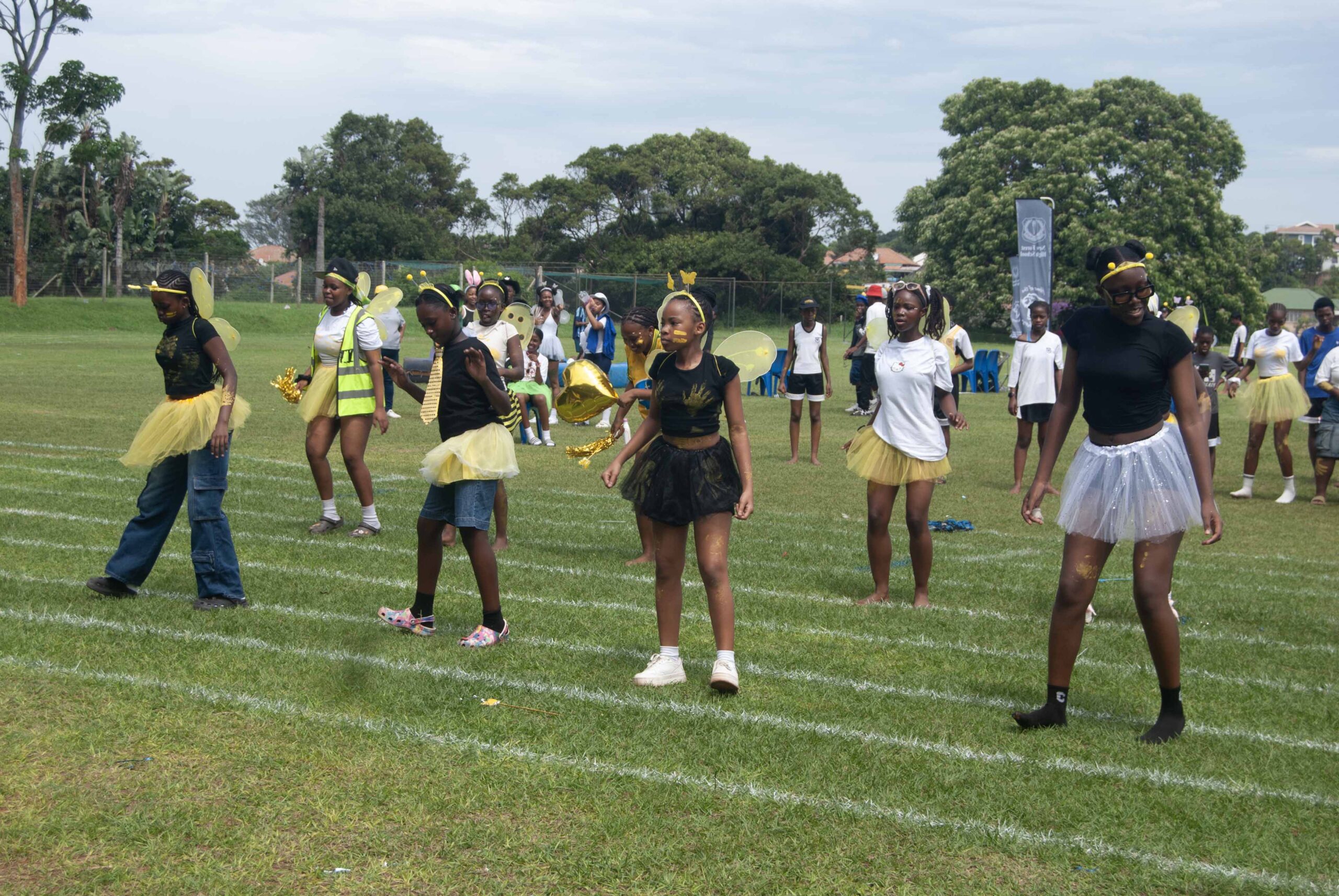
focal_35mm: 57
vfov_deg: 23.8
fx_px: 2123
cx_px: 670
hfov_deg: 35.0
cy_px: 448
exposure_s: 1/250
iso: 100
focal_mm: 38
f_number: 8
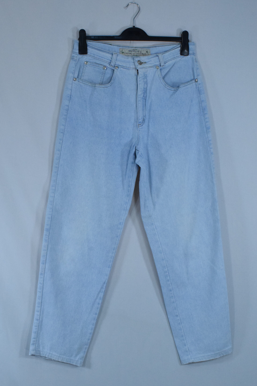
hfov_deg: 29.5
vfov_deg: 43.1
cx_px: 132
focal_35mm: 46
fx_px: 488
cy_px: 187
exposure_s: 1/250
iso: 3200
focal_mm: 25
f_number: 16
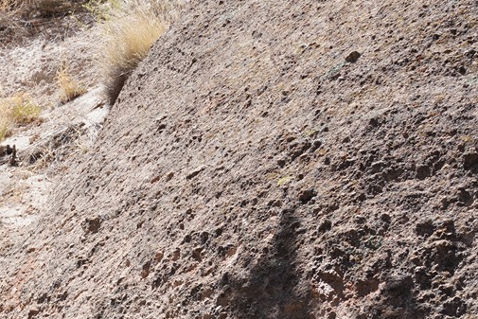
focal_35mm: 111
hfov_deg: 16.2
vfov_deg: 11.9
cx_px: -313
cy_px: 444
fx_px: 1474
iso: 100
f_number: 9
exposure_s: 1/125
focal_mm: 28
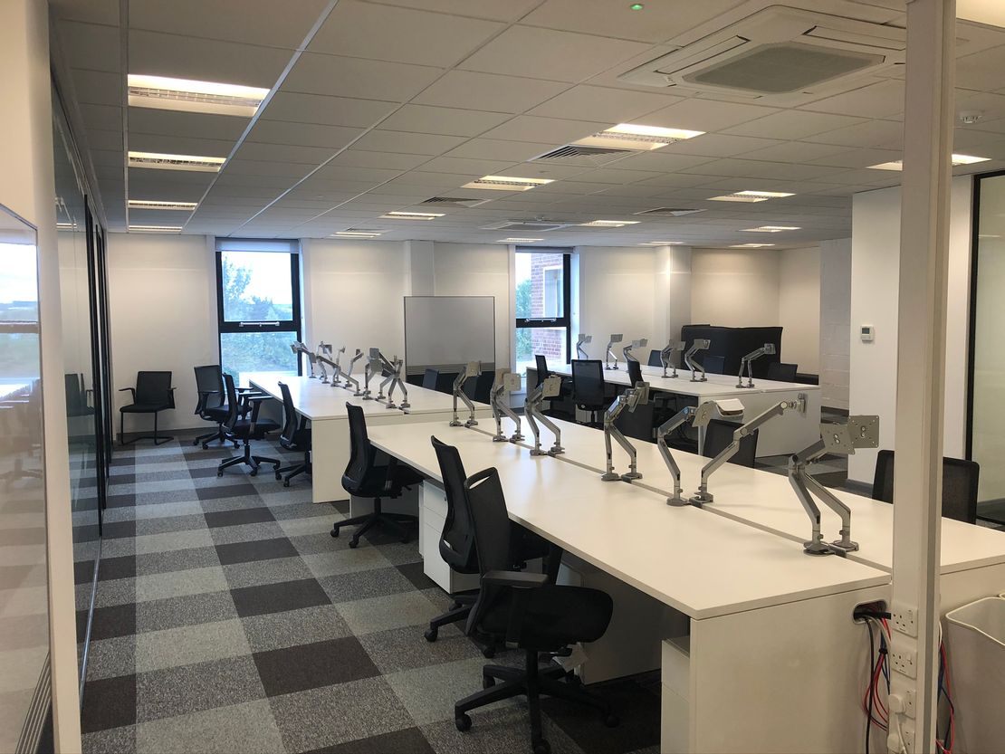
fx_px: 813
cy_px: 377
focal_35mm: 28
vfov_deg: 49.8
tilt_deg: -3.0
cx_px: 502
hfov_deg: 63.4
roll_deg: +1.6
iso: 25
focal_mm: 3.99
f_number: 1.8
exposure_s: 1/50
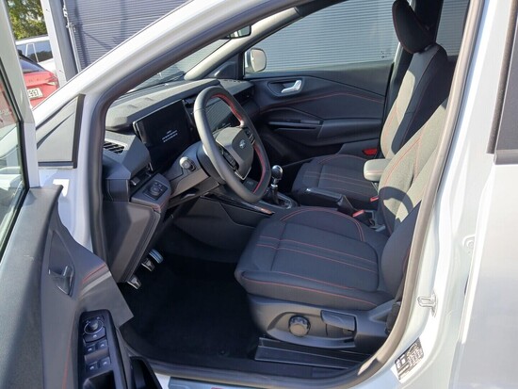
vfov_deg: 53.1
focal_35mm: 26
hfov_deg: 67.3
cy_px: 194
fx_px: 389
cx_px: 259
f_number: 1.8
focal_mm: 3.98
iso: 25
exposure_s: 1/50
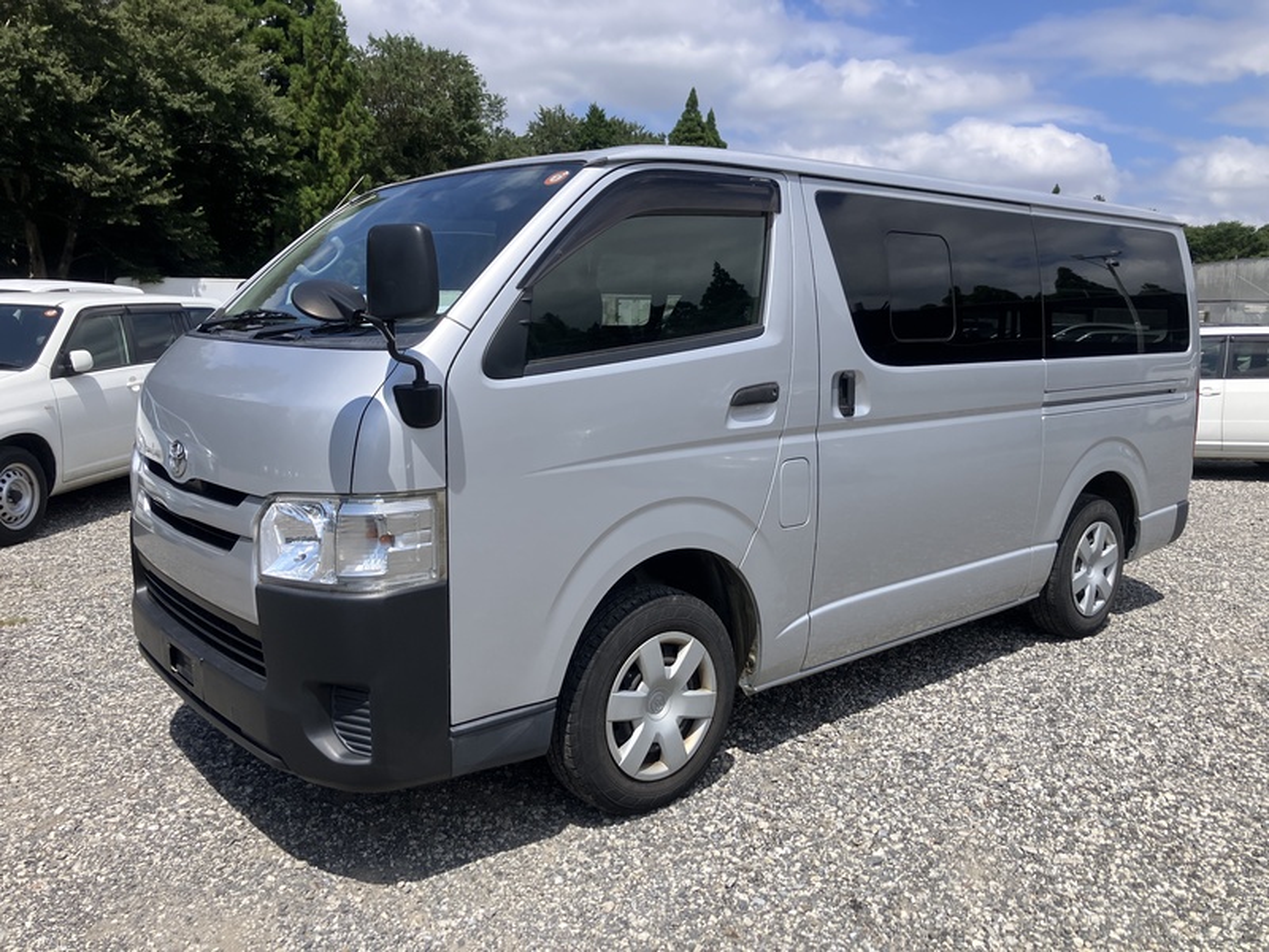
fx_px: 1026
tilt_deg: -5.6
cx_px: 634
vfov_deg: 49.7
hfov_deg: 63.4
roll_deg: -1.6
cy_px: 476
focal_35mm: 28
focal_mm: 3.99
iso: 32
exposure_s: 1/2433
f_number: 1.8
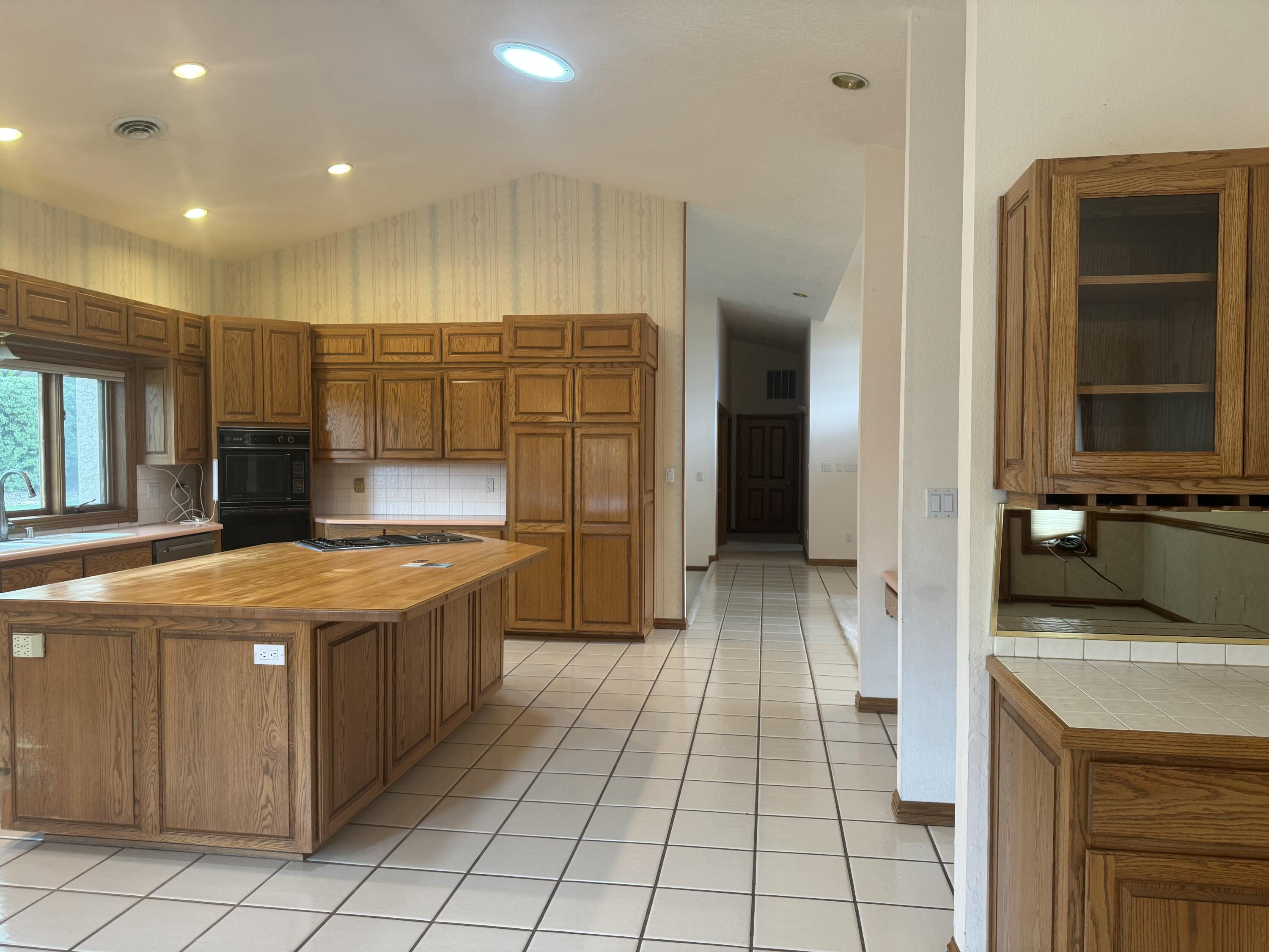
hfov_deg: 71.6
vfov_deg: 56.8
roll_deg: -0.2
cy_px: 476
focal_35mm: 24
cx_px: 634
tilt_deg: -2.2
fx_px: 880
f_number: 1.78
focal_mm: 6.76
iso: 125
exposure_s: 1/60
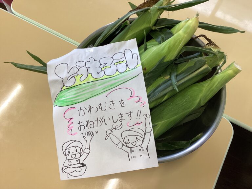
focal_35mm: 31
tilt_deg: -68.1
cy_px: 94
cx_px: 126
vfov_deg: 45.4
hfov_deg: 58.4
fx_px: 226
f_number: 2.4
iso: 64
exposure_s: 1/60
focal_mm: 3.3
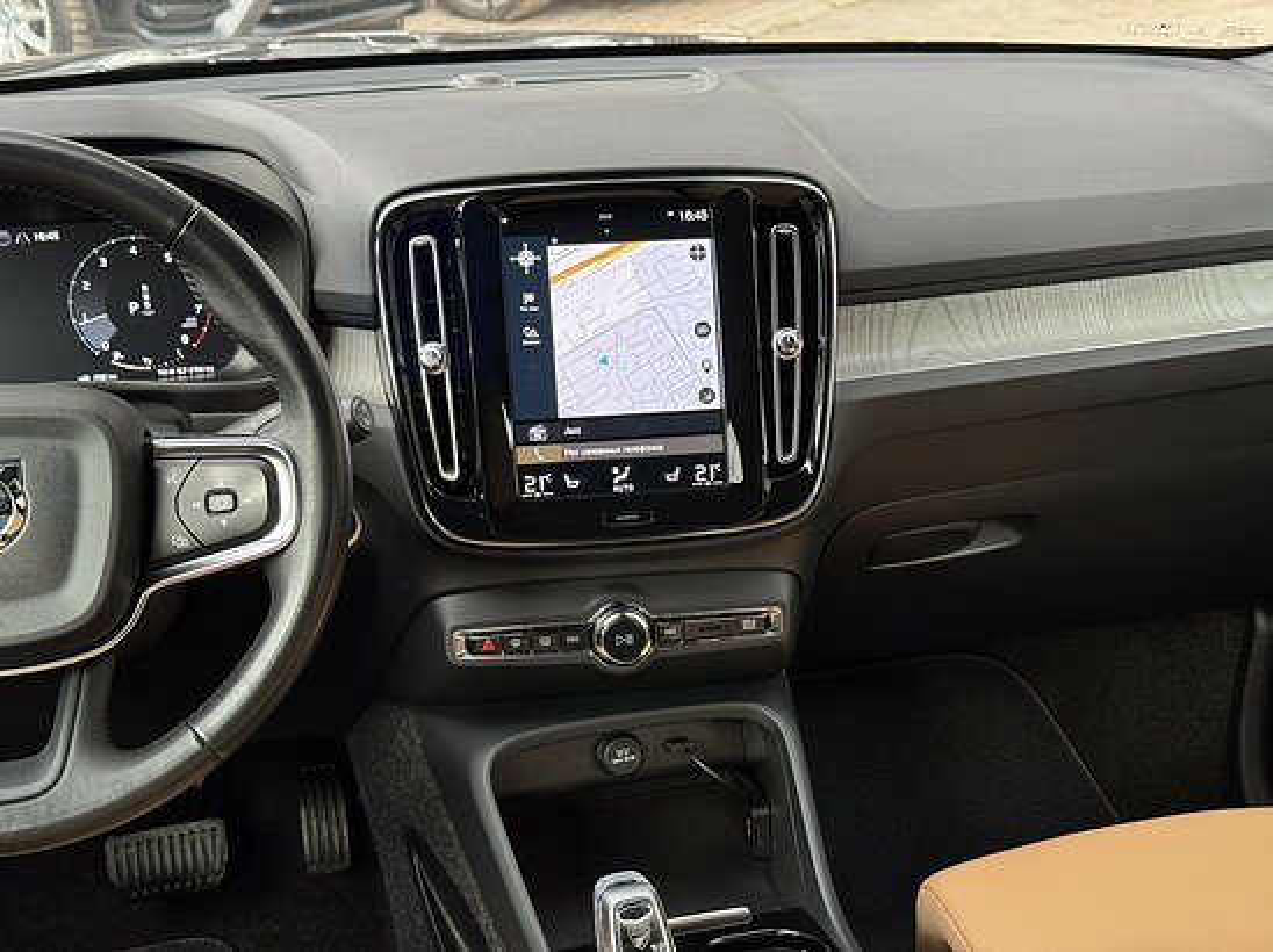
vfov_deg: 30.2
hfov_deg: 39.7
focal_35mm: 48
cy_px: 476
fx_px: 1764
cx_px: 636
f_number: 1.78
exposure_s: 1/64
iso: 100
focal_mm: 6.76
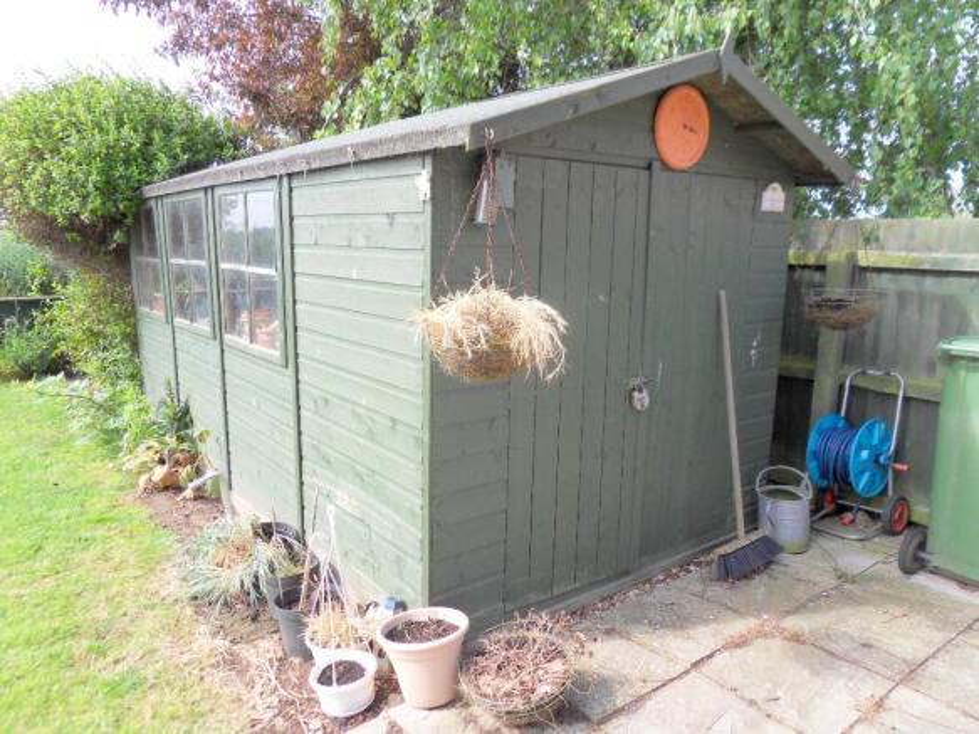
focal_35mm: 24
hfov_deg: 71.6
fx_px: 679
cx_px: 490
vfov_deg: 56.8
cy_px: 367
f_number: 3.3
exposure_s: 1/350
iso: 80
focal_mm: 4.2
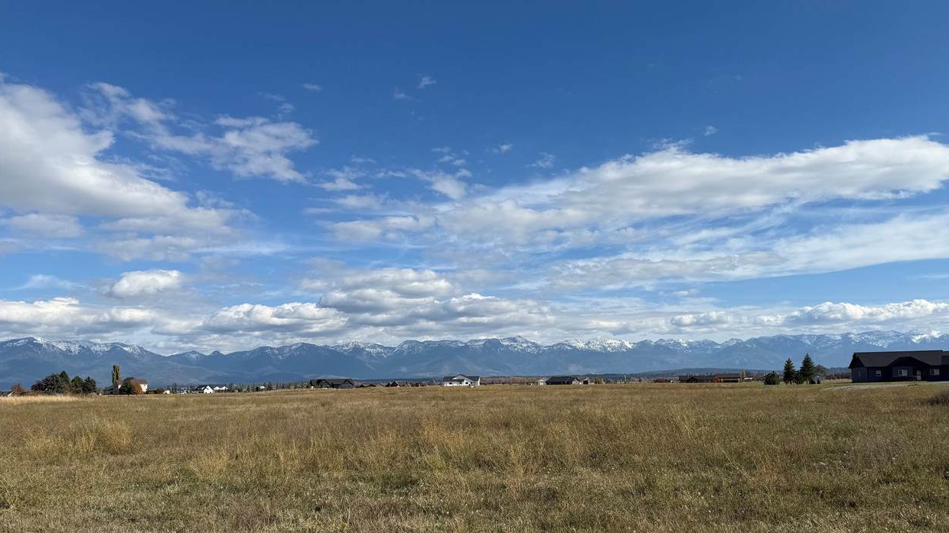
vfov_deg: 42.7
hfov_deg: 69.9
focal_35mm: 27
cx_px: 487
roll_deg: +1.5
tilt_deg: +5.9
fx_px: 679
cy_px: 317
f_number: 1.78
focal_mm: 6.76
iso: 80
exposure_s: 1/7353
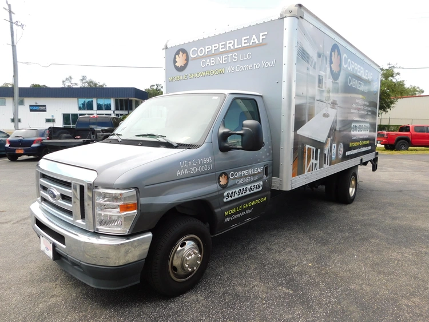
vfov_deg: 58.9
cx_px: 214
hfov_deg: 73.9
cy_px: 161
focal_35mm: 23
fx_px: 285
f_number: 3
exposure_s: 1/500
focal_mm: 4
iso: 125
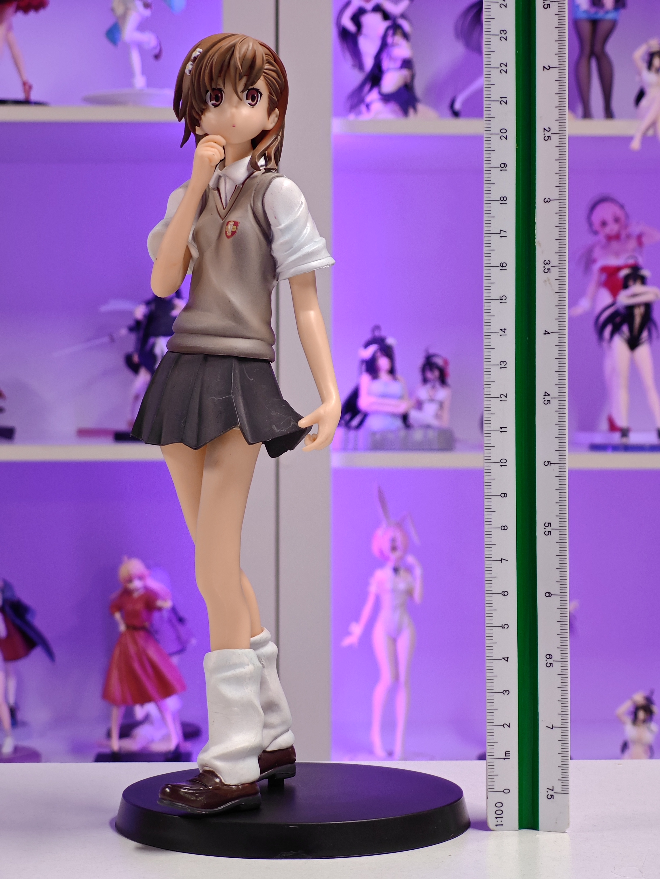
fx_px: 2034
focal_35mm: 80
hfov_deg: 18.4
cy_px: 440
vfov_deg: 24.4
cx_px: 330
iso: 400
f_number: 2.4
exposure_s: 1/18.1
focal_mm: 7.48
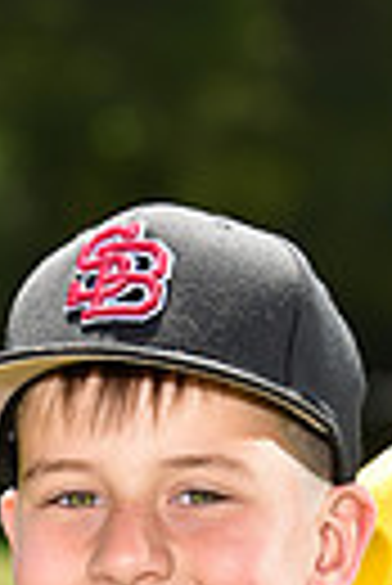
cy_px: 1004
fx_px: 9464
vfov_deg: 3.5
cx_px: 178
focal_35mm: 581
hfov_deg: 2.4
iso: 100
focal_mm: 130
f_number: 5
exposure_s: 1/250
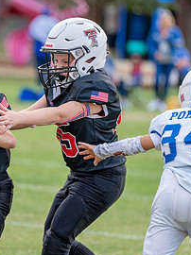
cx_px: -44
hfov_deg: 3.3
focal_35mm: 447
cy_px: 131
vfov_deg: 4.4
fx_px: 3294
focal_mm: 154
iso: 500
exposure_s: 1/1000
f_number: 2.8
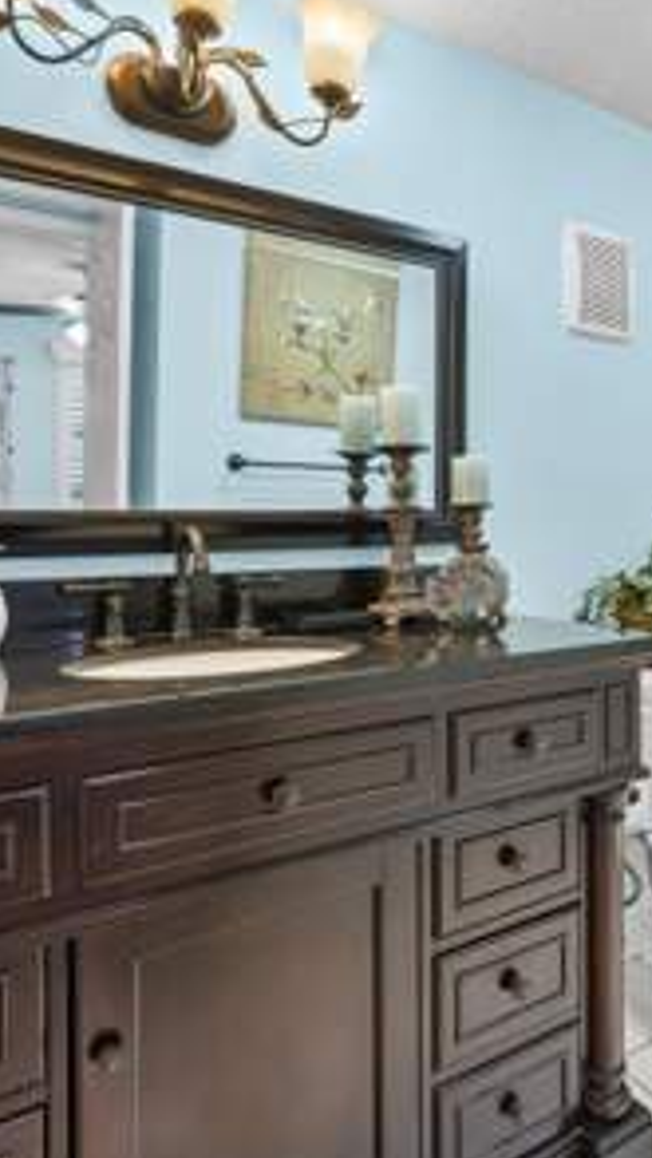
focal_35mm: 24
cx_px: 526
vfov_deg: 76.3
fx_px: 737
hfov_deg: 45.2
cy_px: 553
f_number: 8
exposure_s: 1
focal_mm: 14
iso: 400
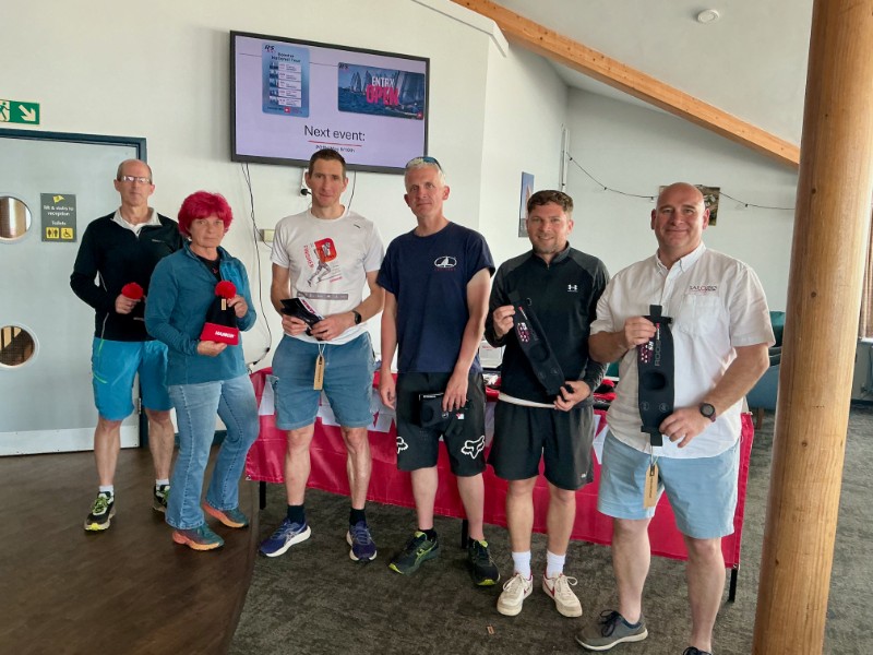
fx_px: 731
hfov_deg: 61.7
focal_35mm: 29
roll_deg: -0.7
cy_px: 328
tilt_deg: -7.7
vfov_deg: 48.2
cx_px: 436
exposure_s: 1/60
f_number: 1.8
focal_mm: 3
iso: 80
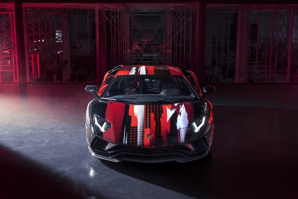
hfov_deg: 38.9
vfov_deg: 26.5
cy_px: 98
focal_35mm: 51
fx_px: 422
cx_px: 151
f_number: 5
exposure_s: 1/125
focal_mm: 50
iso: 800
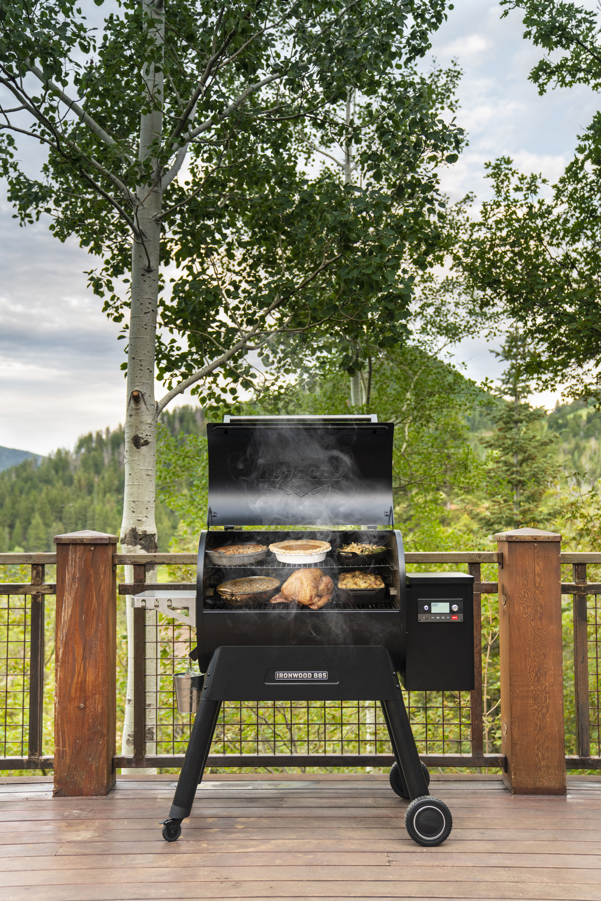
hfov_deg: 34.2
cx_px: 300
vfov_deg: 49.5
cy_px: 450
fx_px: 976
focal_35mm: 39
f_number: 2.8
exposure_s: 1/80
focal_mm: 39
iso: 640
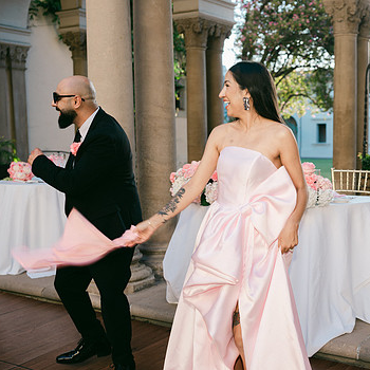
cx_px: 272
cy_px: 196
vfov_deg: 34.0
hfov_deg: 33.4
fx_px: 605
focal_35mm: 50
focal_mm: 35
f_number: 2.8
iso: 64
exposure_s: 1/125
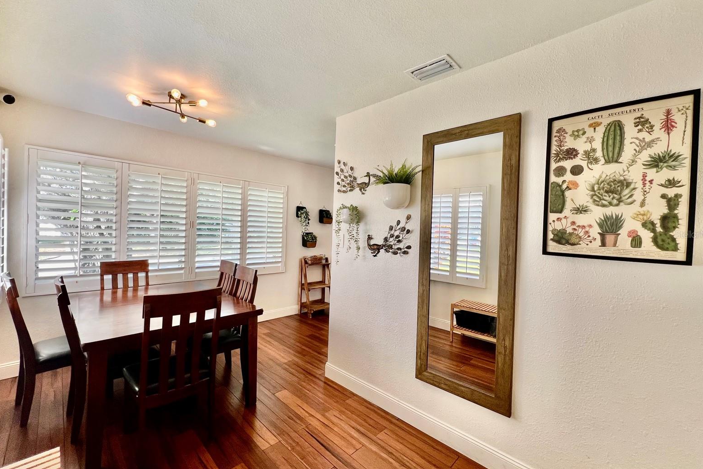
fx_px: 273
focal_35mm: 14
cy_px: 234
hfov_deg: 104.3
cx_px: 354
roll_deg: -1.3
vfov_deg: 81.2
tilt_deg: -1.2
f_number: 1.8
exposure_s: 1/99
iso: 50
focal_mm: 1.57
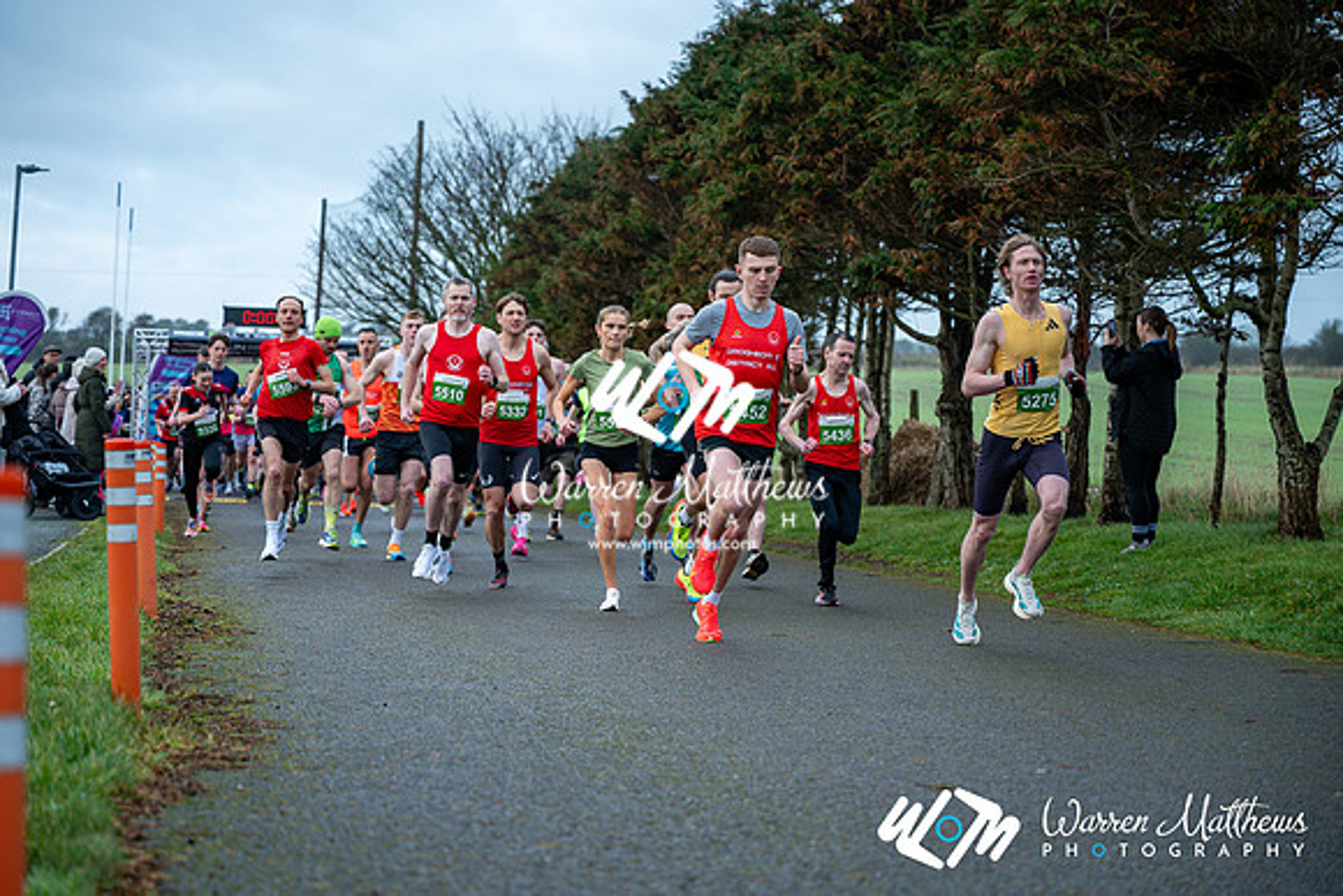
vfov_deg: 19.5
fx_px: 2612
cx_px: 672
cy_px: 448
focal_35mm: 70
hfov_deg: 28.8
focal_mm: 70
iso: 320
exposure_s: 1/1250
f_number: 2.8
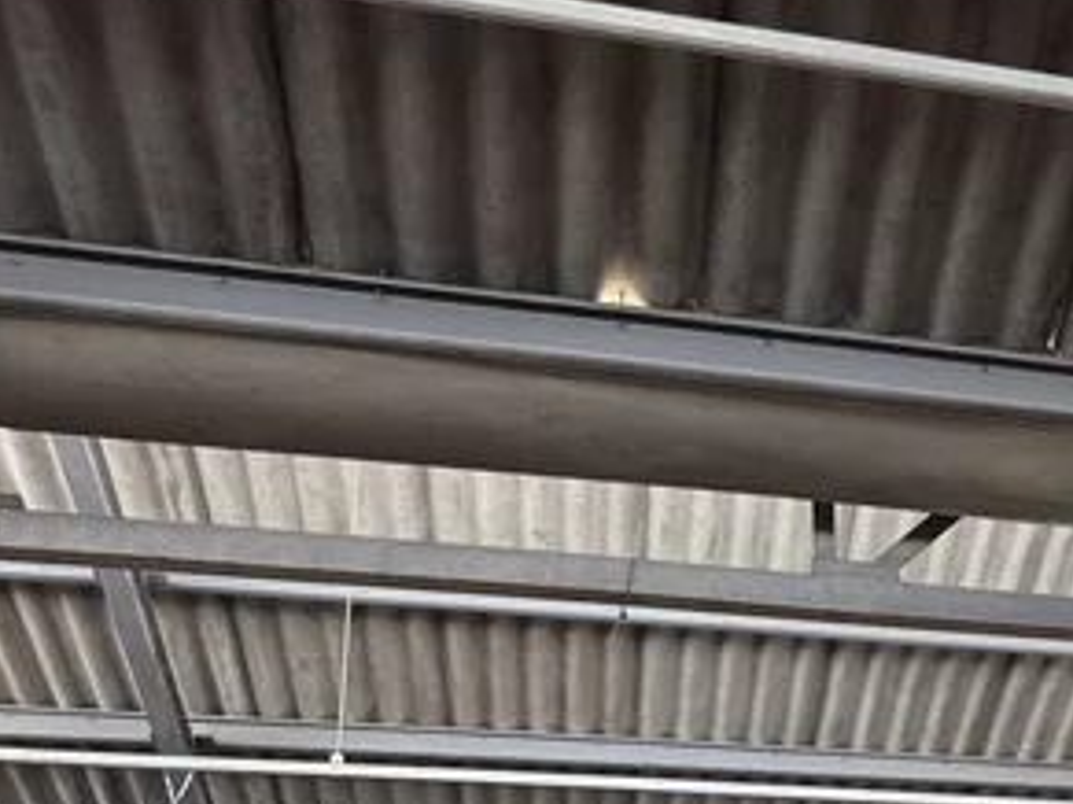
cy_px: 992
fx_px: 2045
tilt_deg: +12.5
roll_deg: +4.7
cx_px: 1372
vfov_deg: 20.6
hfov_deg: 25.5
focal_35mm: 66
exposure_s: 1/121
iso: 160
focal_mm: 6.76
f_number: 1.78
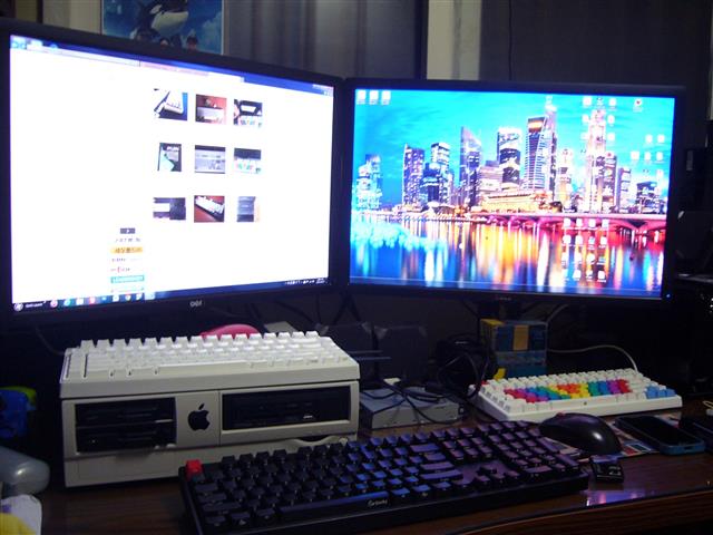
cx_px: 356
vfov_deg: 40.7
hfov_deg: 52.6
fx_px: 721
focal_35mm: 35
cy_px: 268
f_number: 2.8
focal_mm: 5.8
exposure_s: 1/8
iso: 150
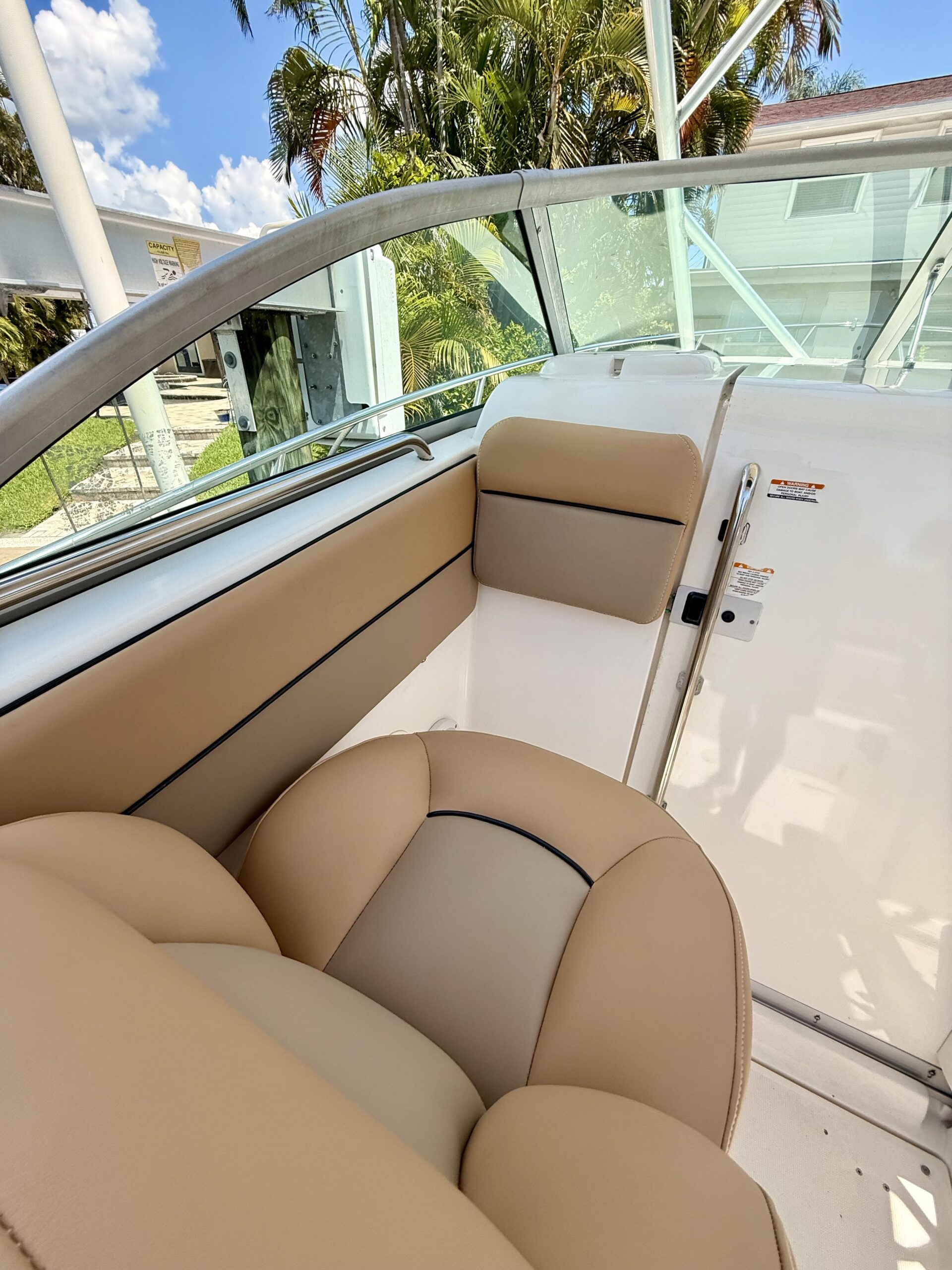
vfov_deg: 102.1
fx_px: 513
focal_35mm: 14
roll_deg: -0.7
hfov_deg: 85.7
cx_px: 476
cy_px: 635
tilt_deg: -29.6
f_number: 2.2
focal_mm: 2.22
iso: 64
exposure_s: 1/955
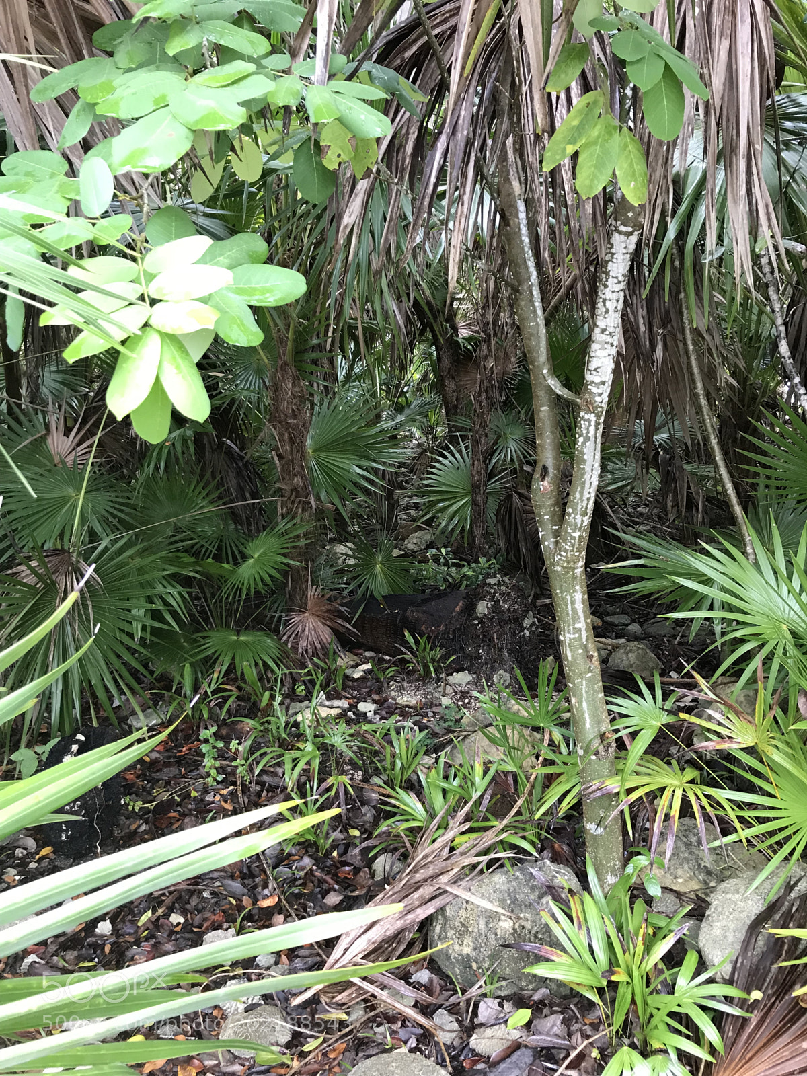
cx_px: 404
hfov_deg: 49.7
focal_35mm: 28
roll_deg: +2.5
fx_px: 870
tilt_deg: -3.6
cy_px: 538
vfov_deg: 63.4
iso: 32
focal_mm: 3.99
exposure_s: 1/30
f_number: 1.8
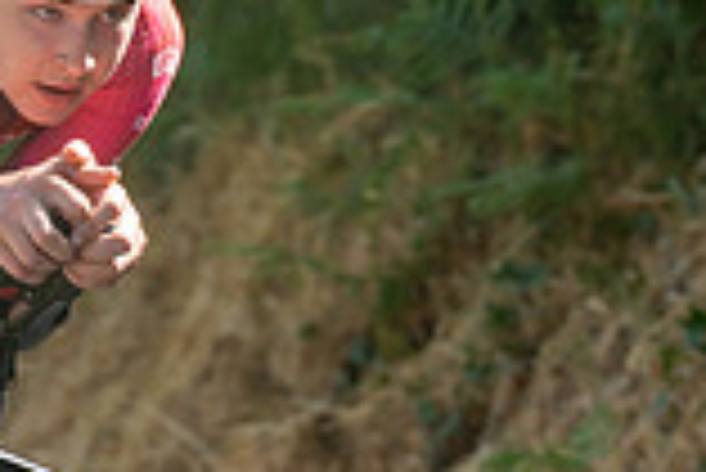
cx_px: 43
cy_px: 416
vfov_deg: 1.6
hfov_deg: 2.5
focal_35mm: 838
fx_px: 16449
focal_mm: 162
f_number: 3.5
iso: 500
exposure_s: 1/1000
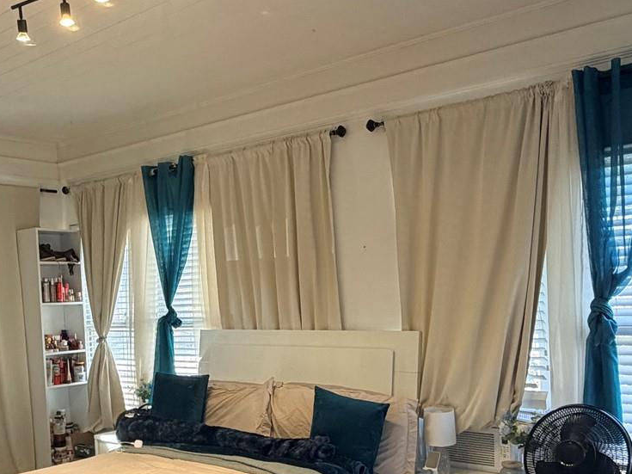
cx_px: 263
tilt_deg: -1.5
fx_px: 712
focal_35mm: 39
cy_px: 316
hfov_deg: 47.7
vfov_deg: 36.4
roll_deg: +3.1
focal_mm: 2.22
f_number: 2.2
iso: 160
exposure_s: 1/60
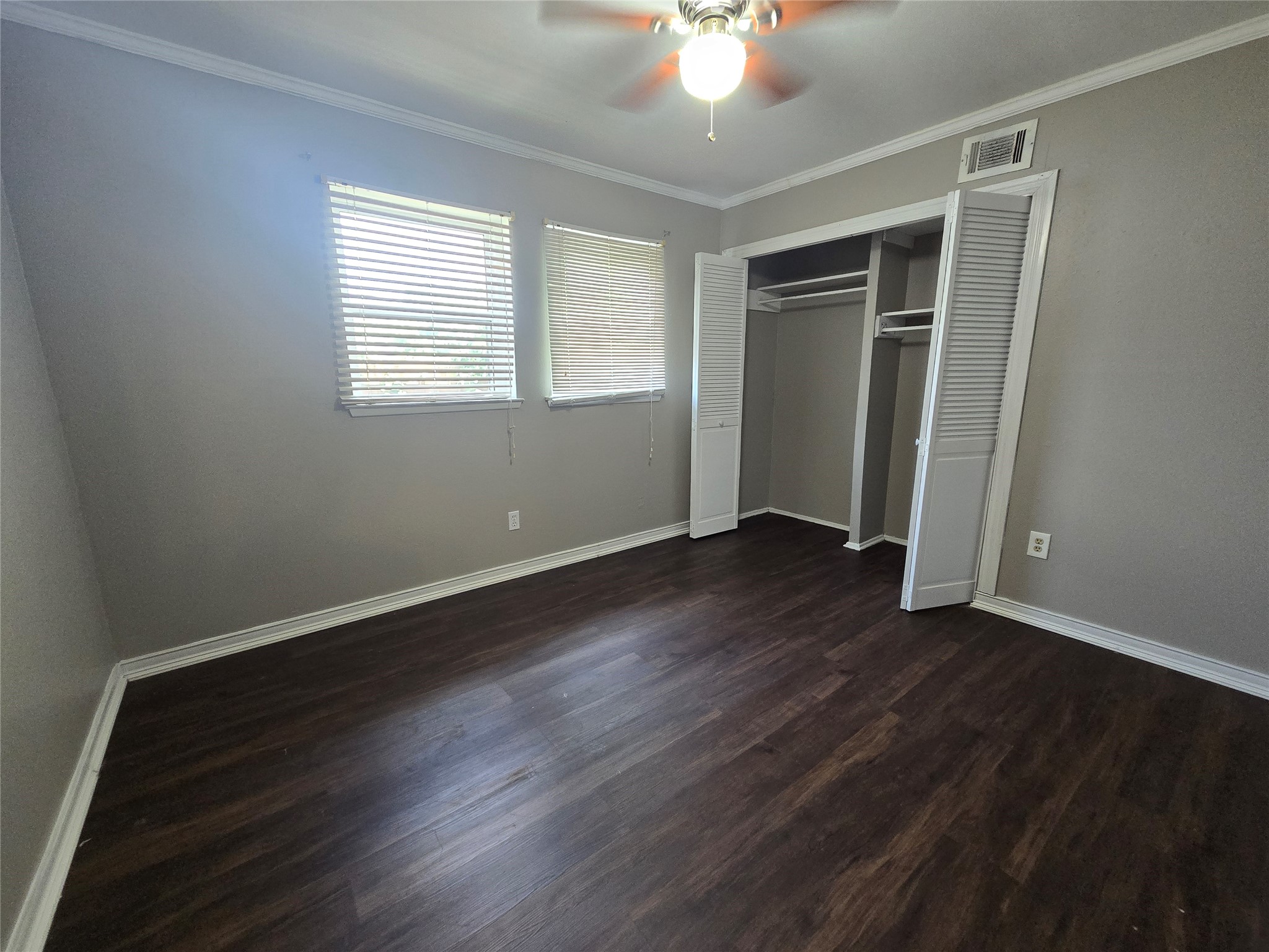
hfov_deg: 106.2
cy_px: 476
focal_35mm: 13
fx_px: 477
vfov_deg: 89.9
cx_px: 634
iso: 320
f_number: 2.2
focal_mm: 2.2
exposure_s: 1/60
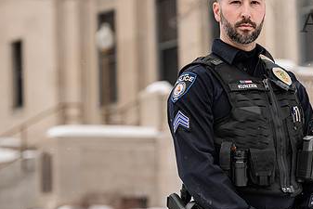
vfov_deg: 7.1
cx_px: 238
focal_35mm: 193
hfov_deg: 10.6
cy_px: 104
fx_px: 1679
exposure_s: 1/500
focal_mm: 112
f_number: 3.5
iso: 125
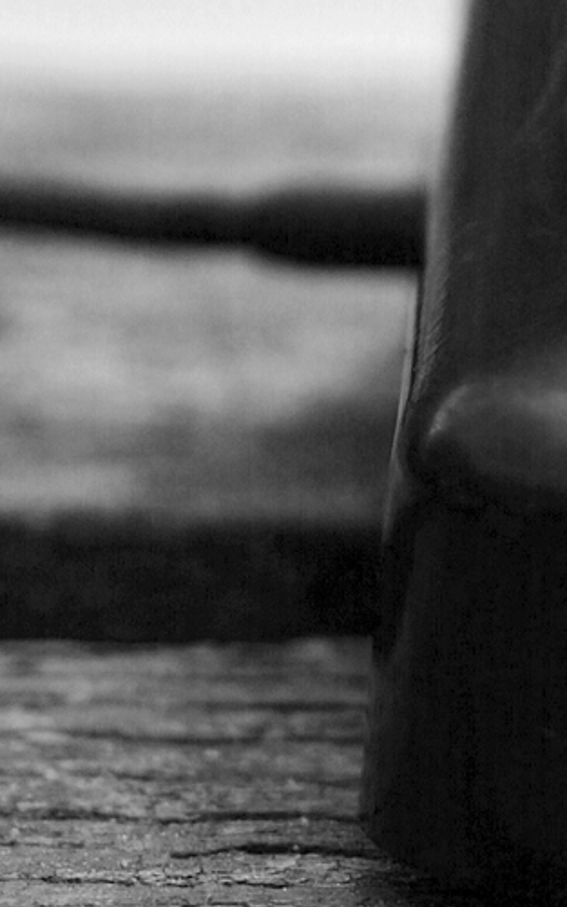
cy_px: -201
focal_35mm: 1032
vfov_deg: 2.0
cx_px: 1533
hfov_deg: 1.3
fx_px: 25511
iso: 200
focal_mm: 135
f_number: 2
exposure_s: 1/800
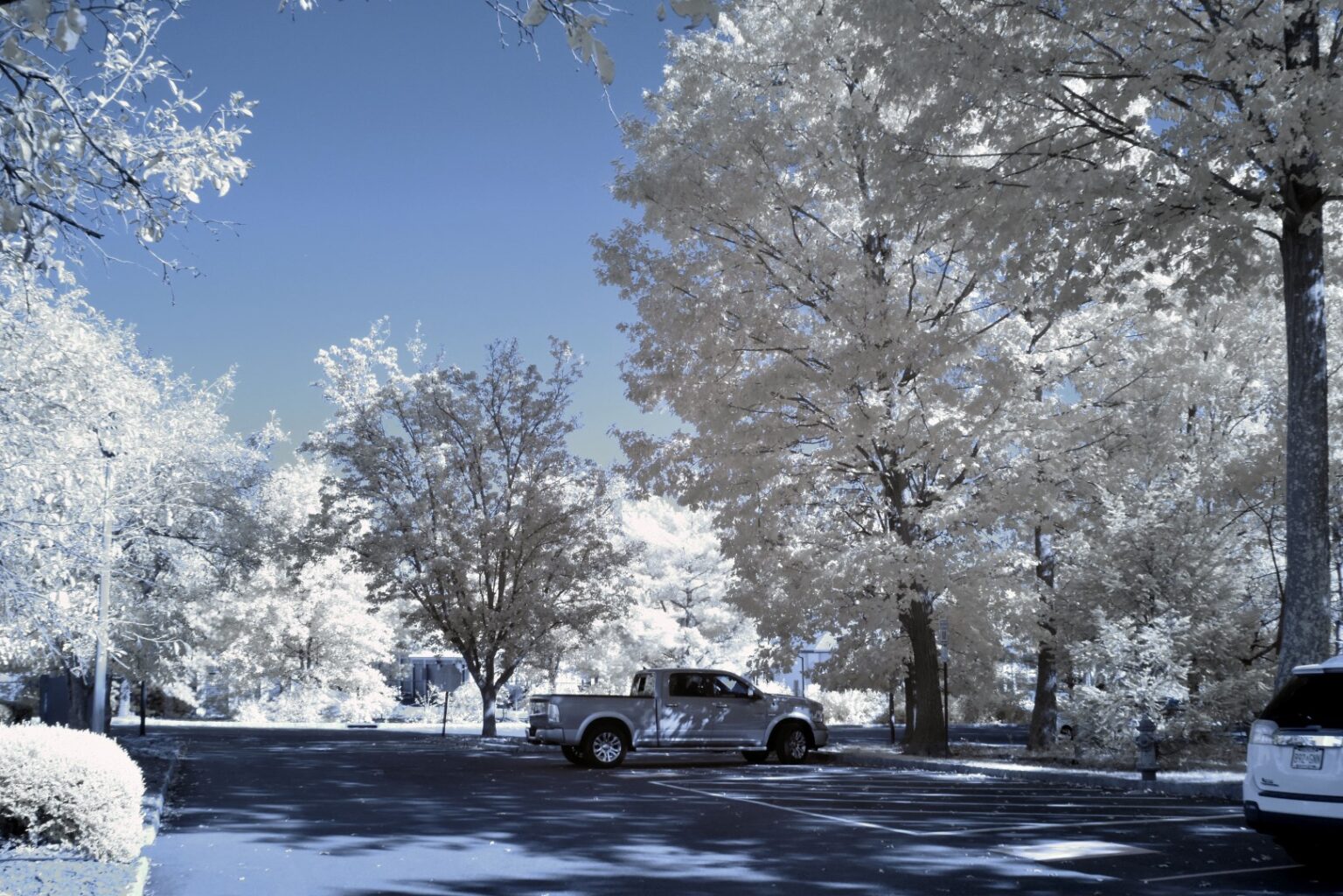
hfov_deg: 53.1
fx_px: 1343
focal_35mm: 36
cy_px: 448
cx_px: 672
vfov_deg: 36.9
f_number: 11
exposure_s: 1/250
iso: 2000
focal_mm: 24
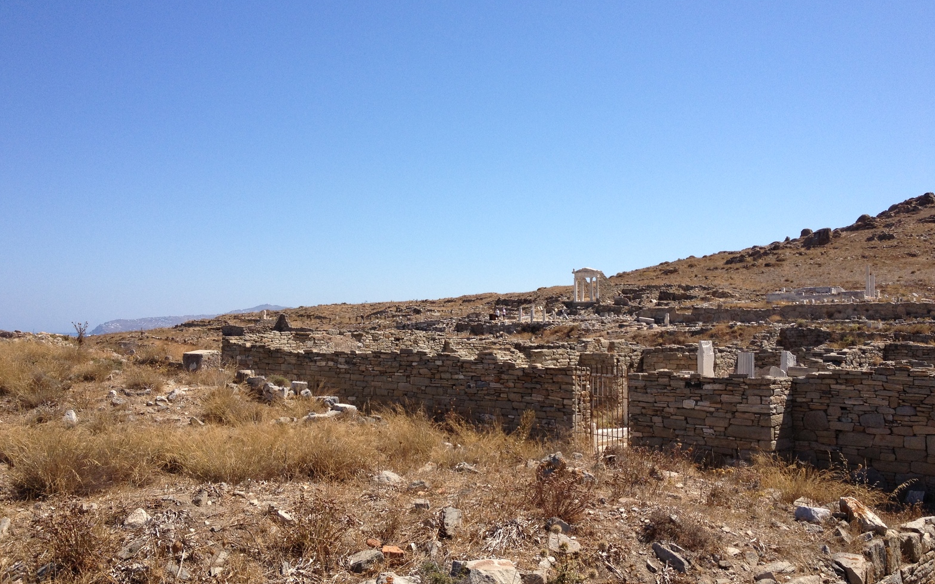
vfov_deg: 33.6
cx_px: 469
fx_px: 968
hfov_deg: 51.5
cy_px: 286
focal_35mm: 38
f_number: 2.4
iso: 50
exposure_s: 1/1905
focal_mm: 4.28
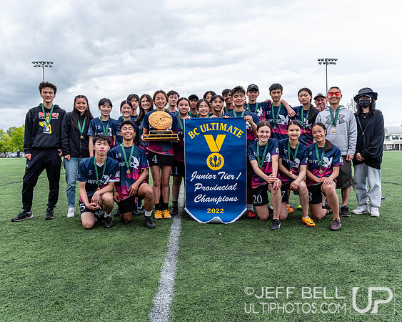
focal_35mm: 27
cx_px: 199
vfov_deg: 53.1
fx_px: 321
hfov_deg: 64.1
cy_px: 161
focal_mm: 24
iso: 180
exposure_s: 1/320
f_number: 5.6
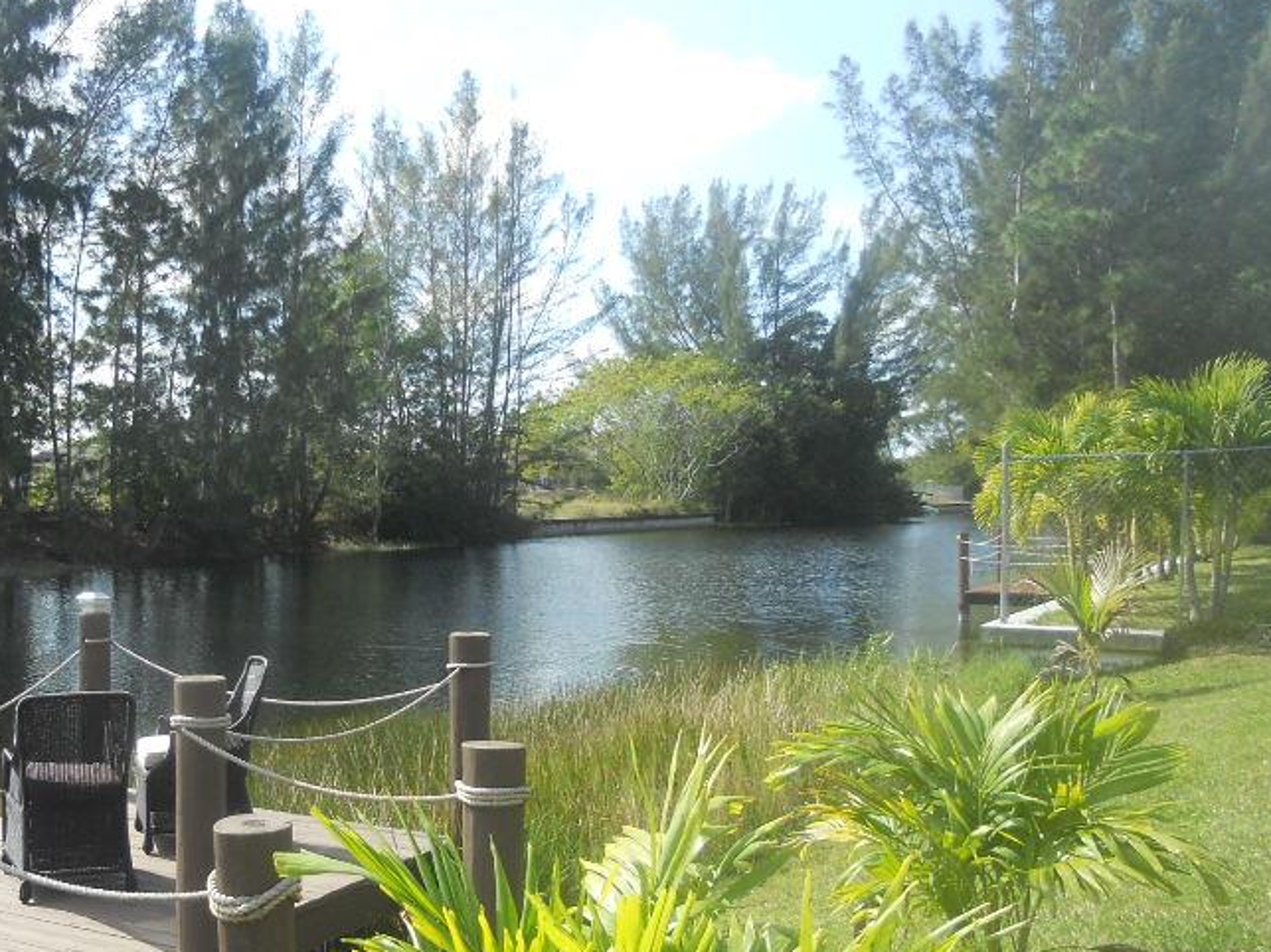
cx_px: 308
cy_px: 547
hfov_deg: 42.4
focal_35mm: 43
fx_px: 1579
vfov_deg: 33.5
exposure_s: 1/500
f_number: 3.2
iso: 80
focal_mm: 4.9
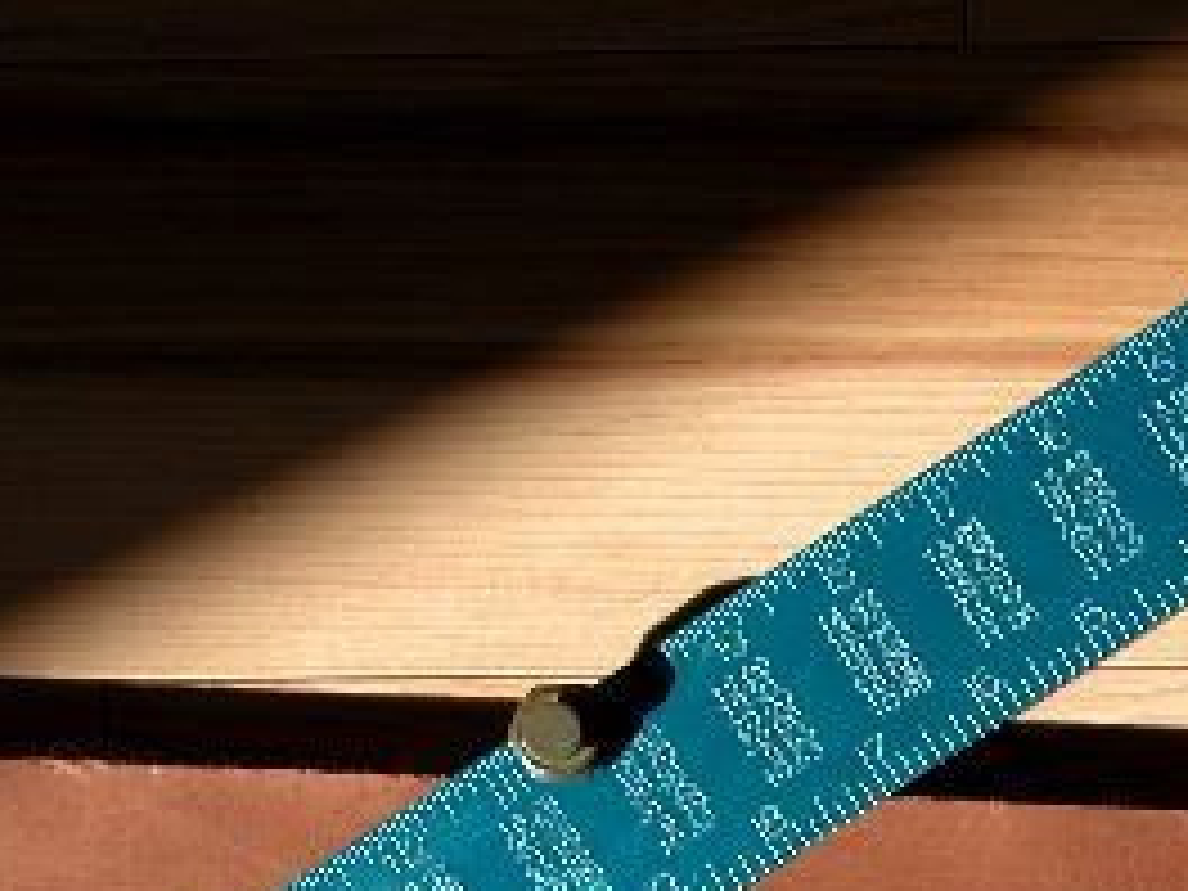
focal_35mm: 131
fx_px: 4496
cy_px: 1026
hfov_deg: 14.7
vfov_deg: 11.1
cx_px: 1314
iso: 100
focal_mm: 13.7
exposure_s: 1/243
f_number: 4.4
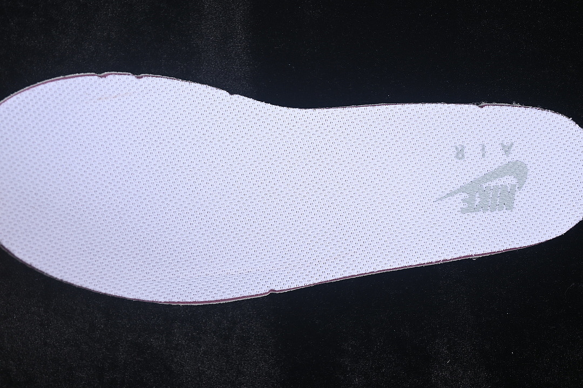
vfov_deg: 18.2
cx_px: 292
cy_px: 194
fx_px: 1214
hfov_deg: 27.0
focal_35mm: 75
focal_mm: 50
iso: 160
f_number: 7.1
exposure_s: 1/60
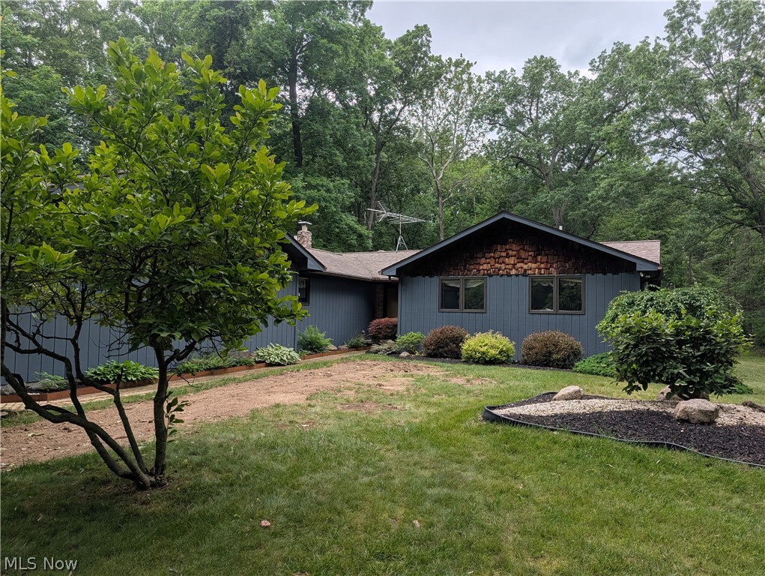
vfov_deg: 56.9
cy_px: 288
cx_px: 382
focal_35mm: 24
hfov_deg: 71.5
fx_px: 531
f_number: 1.68
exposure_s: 1/2024
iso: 17
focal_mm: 6.9
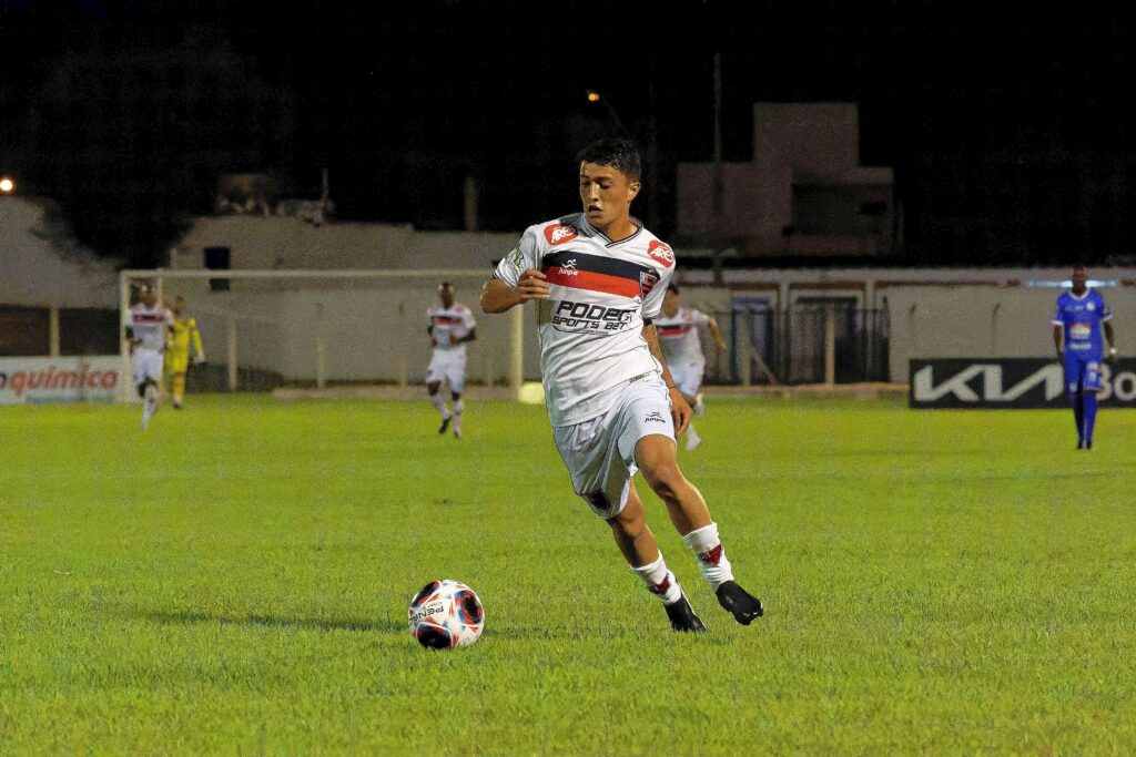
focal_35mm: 187
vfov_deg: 7.3
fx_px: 5901
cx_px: 568
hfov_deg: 11.0
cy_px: 378
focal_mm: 125
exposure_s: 1/1000
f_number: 5.6
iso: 40000
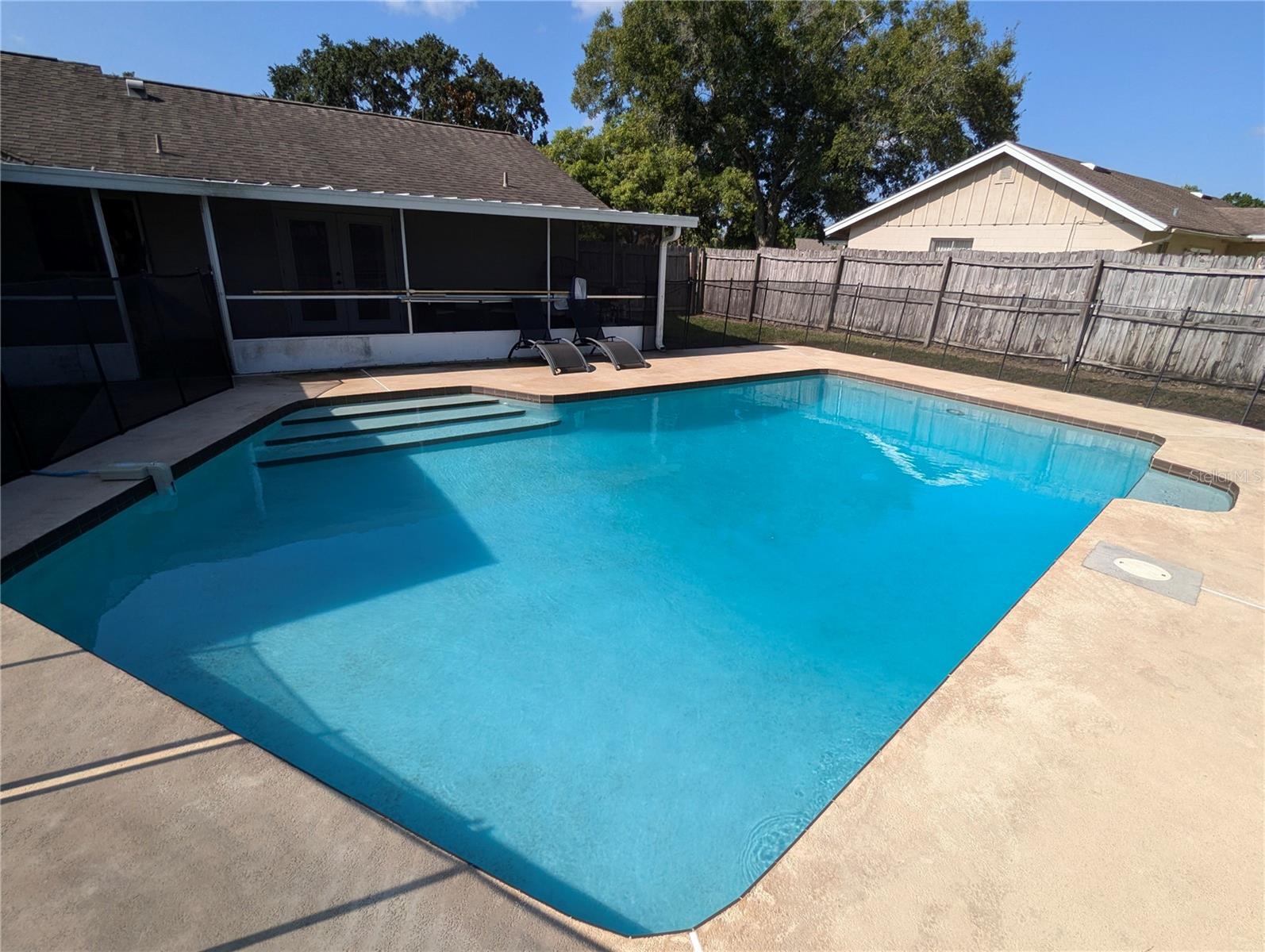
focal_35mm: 16
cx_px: 632
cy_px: 476
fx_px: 585
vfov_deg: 78.2
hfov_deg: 94.4
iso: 50
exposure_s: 1/1862
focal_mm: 2.35
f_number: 2.2
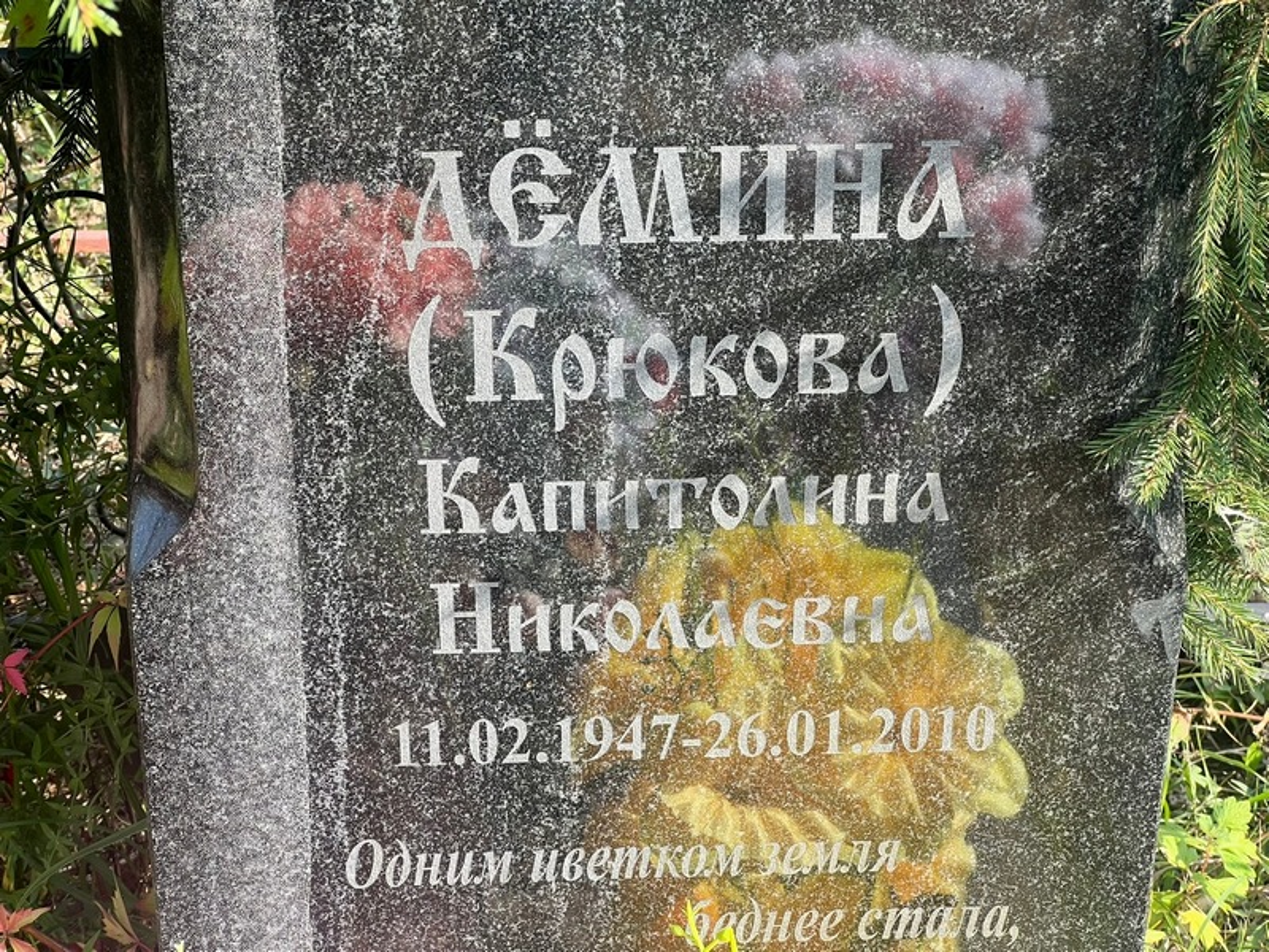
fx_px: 2823
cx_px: 634
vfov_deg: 19.1
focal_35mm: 77
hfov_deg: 25.3
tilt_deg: -31.1
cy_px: 476
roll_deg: -1.3
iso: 40
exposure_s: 1/172
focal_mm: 9
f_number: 2.8
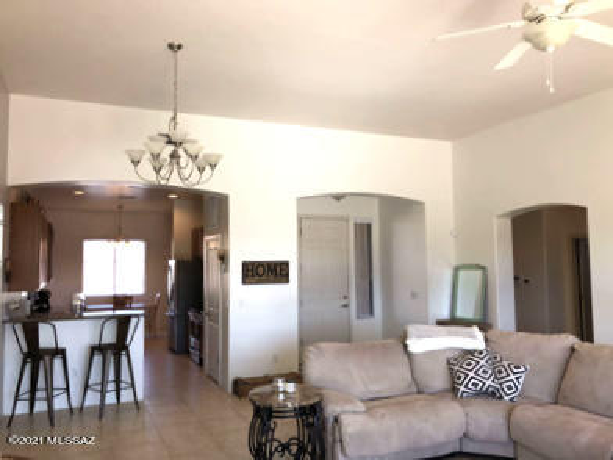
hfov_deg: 63.4
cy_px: 230
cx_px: 306
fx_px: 496
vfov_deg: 49.7
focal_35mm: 28
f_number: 1.8
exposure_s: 1/120
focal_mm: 3.99
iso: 20
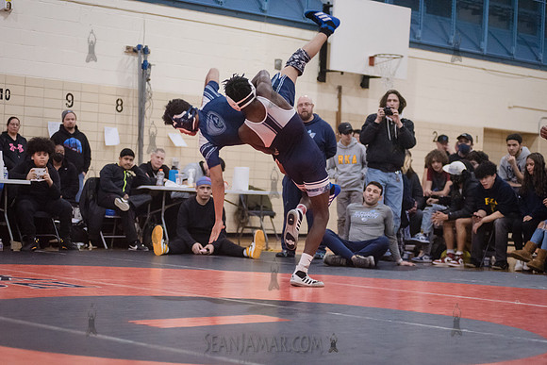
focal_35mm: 80
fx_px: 1216
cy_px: 182
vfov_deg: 17.1
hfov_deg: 25.4
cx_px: 274
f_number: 3.2
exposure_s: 1/320
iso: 8000
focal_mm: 80
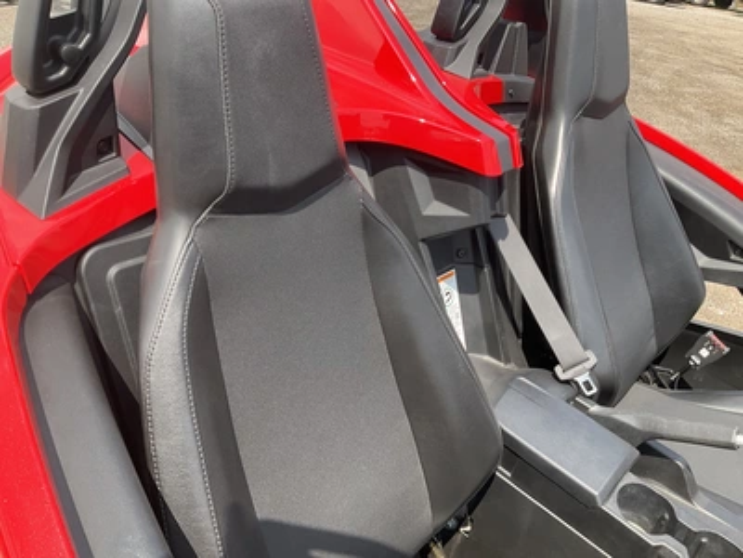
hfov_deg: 61.7
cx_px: 372
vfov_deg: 48.2
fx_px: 622
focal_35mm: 29
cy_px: 279
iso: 25
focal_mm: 3
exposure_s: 1/415
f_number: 1.8
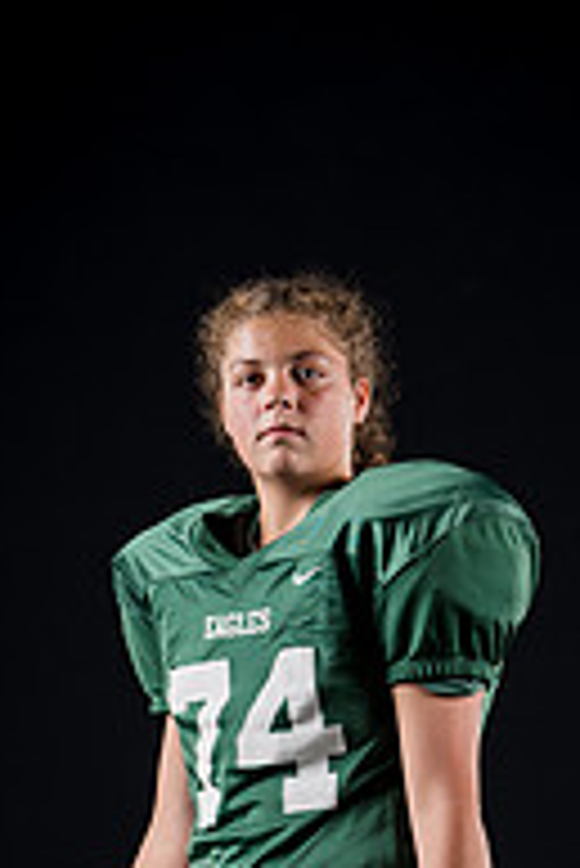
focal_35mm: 214
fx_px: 5162
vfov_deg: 9.5
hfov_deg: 6.4
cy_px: 953
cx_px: 391
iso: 200
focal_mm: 92
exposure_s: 1/160
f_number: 4
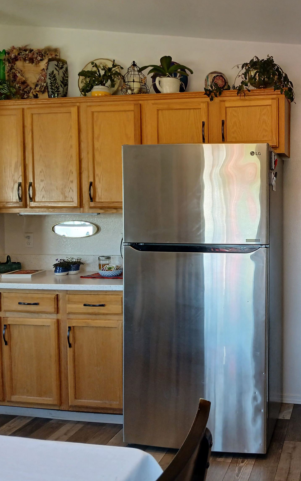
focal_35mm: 37
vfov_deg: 52.7
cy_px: 239
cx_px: 259
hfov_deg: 33.0
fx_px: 486
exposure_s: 1/60
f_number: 1.8
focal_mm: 3.98
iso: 100
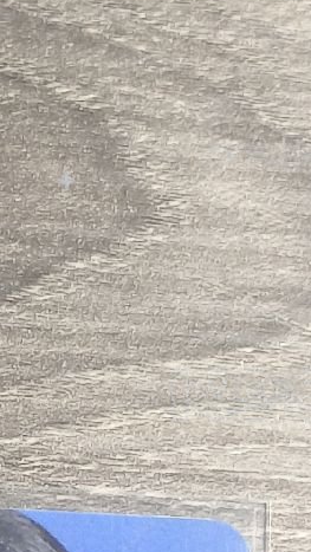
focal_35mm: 206
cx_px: -359
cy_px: 890
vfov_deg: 10.0
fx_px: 3017
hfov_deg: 5.7
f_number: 1.88
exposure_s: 1/60
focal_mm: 5.56
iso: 229
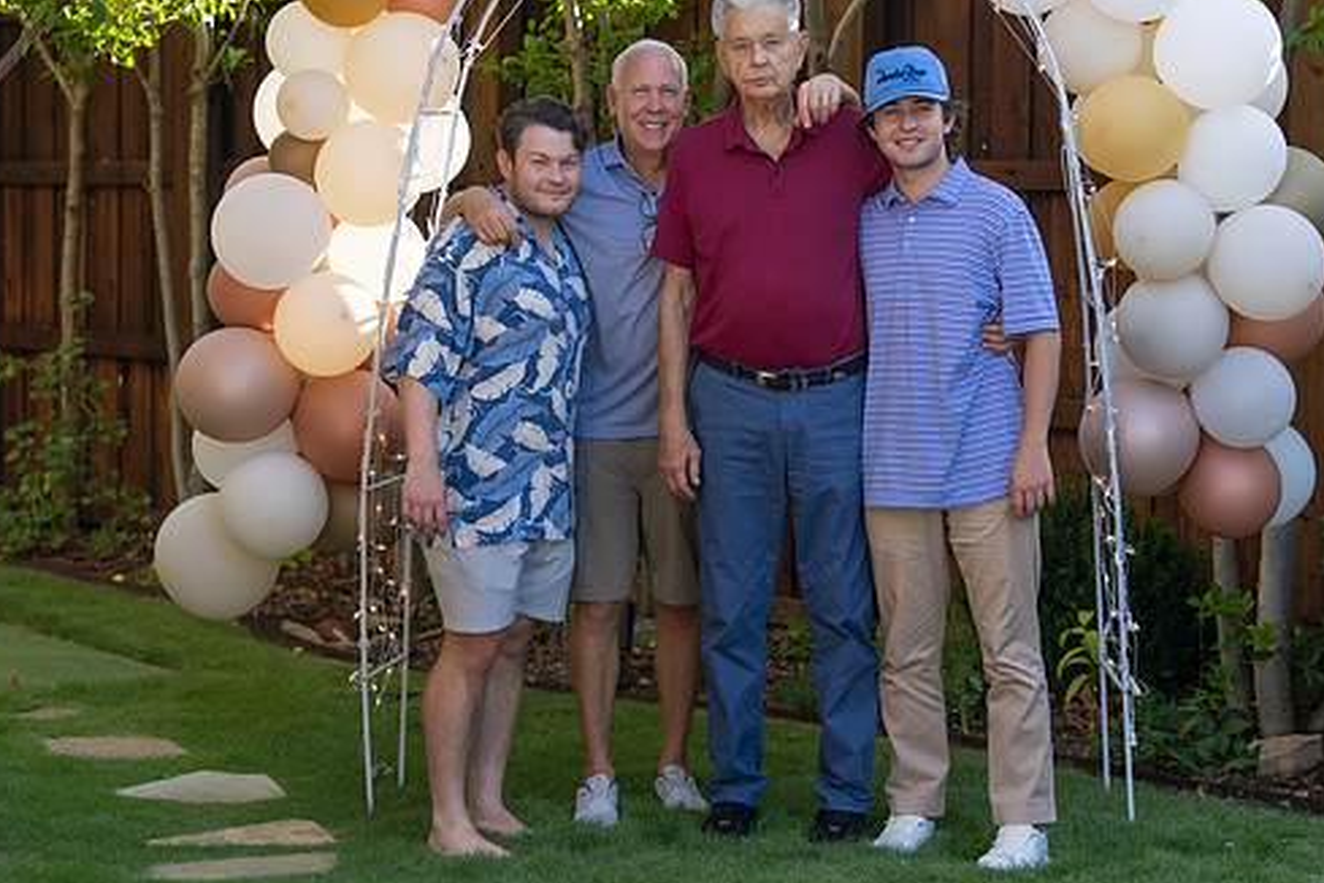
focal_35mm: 83
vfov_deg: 16.5
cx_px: 750
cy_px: 391
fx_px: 3052
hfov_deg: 24.5
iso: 160
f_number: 3.5
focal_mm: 70
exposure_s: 1/320
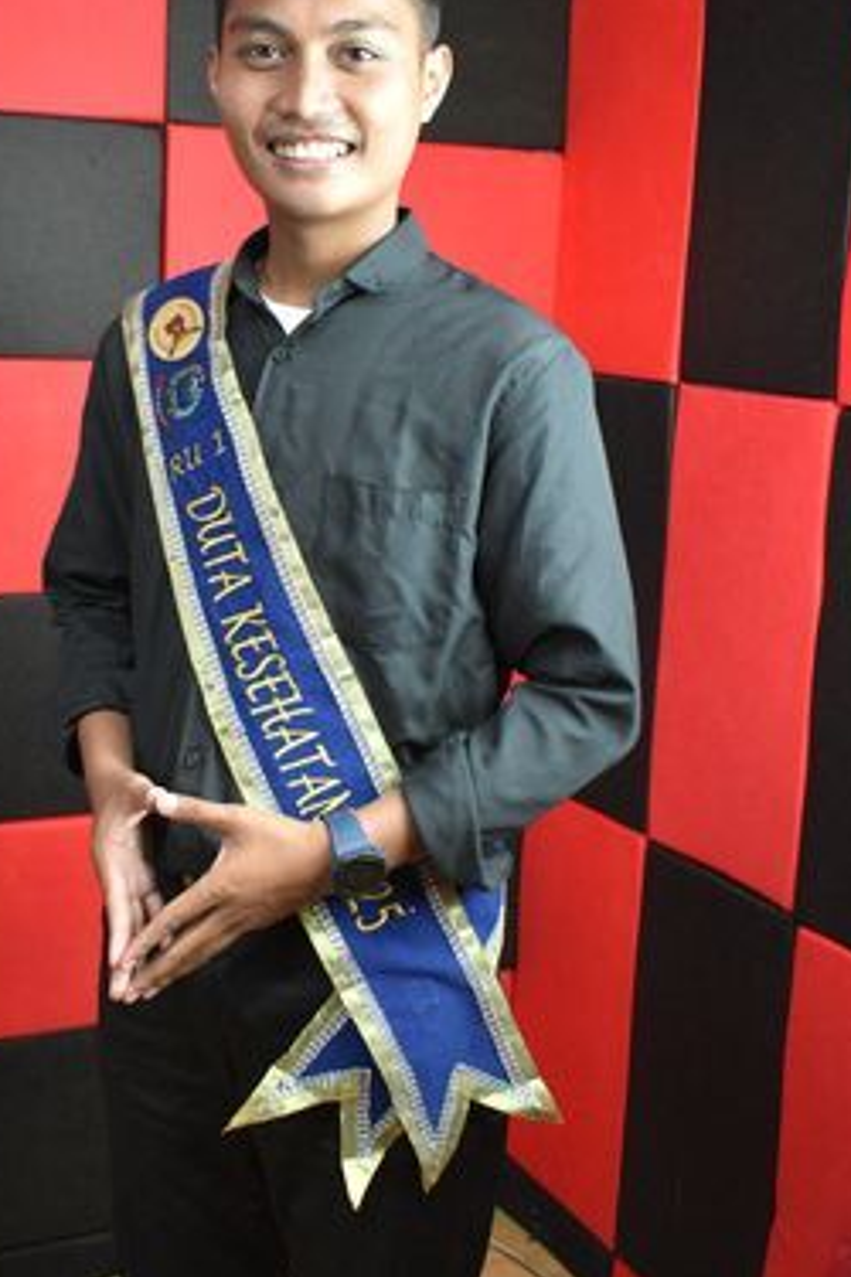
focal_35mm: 48
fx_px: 1702
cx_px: 303
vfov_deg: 41.1
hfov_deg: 27.9
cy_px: 565
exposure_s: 1/160
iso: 3200
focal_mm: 20
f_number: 3.8
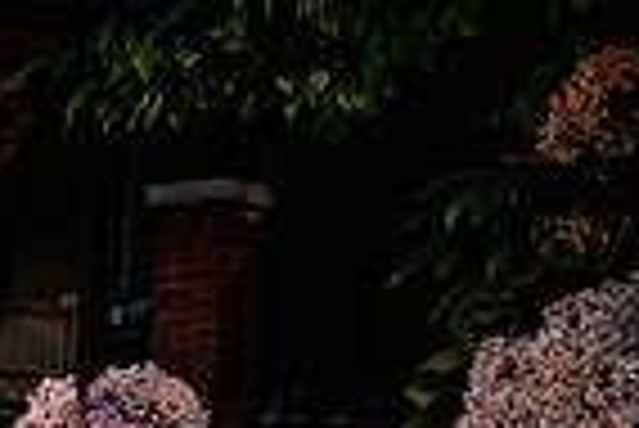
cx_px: -644
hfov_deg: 16.1
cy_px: 619
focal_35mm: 98
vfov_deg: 13.3
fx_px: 1741
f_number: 2.8
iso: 1600
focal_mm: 16
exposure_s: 1/200
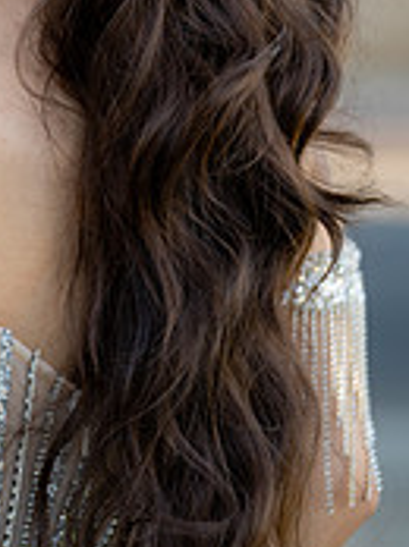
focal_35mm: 294
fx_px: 4643
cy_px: -9
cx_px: -25
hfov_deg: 5.0
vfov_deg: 6.7
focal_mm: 118
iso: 250
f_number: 2.8
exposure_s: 1/400
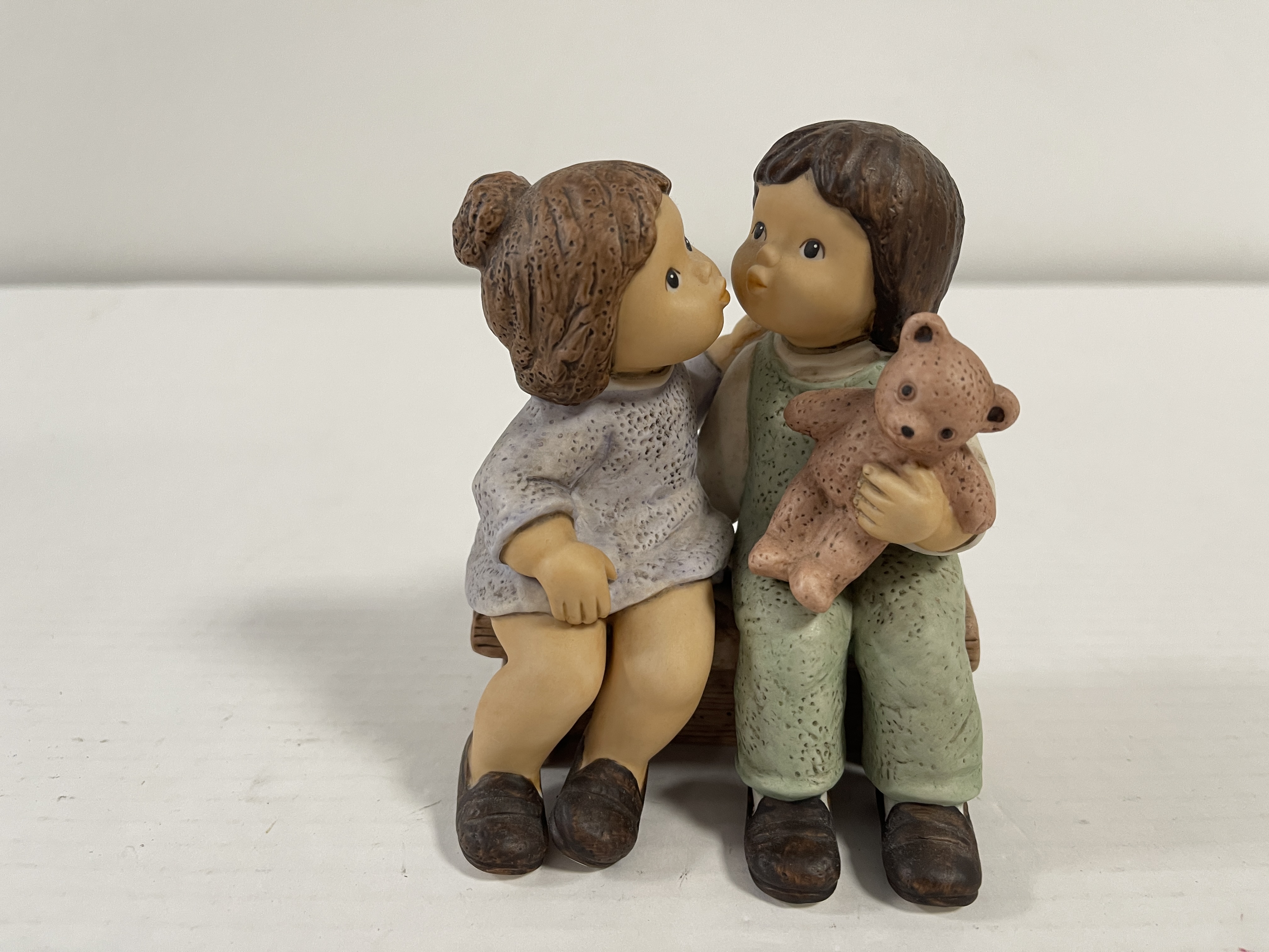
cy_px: 476
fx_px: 916
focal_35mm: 25
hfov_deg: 69.4
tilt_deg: -19.4
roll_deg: -0.4
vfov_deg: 54.9
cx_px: 634
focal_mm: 5.1
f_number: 1.6
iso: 100
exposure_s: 1/50
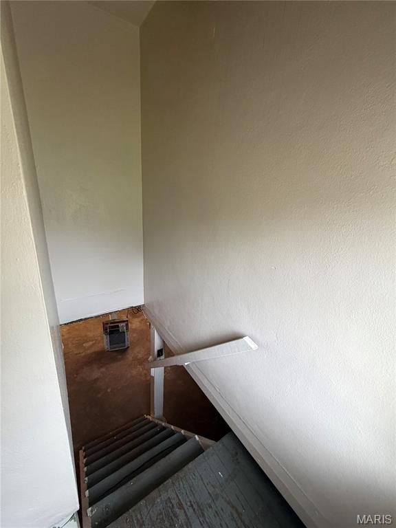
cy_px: 264
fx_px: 214
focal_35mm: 14
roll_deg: -3.8
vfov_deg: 102.1
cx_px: 198
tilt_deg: -17.0
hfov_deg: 85.7
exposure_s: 1/86
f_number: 2.2
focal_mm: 2.22
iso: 320
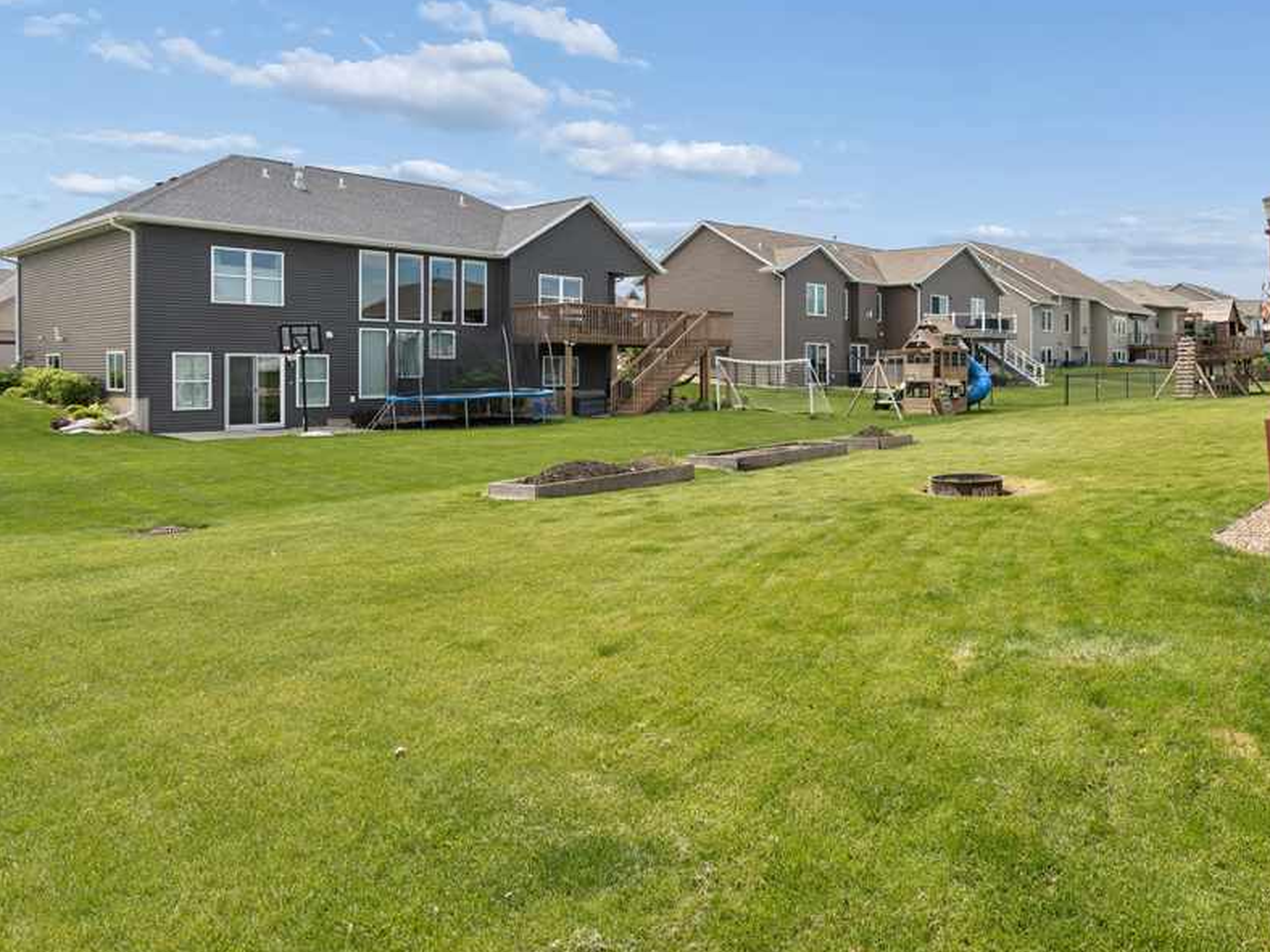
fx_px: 917
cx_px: 824
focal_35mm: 25
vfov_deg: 54.7
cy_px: 415
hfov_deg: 67.9
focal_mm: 16
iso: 400
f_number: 10
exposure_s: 1/800
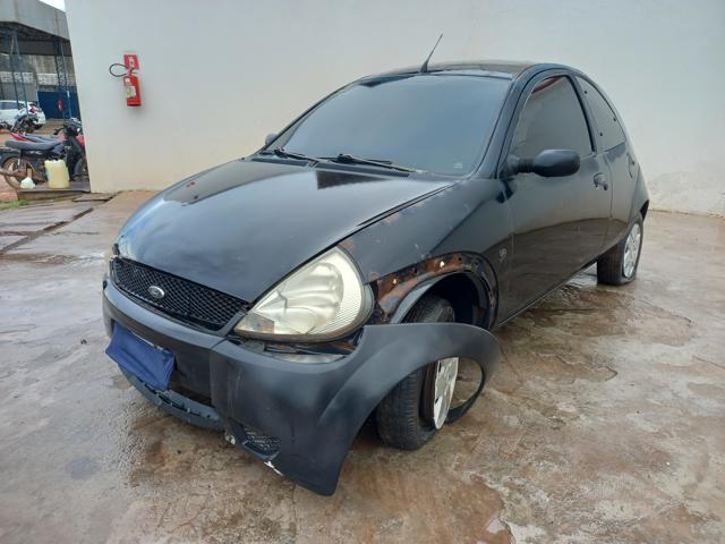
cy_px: 272
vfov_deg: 54.9
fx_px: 524
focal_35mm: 25
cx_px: 362
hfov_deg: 69.4
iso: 25
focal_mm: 4.6
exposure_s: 1/143
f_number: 2
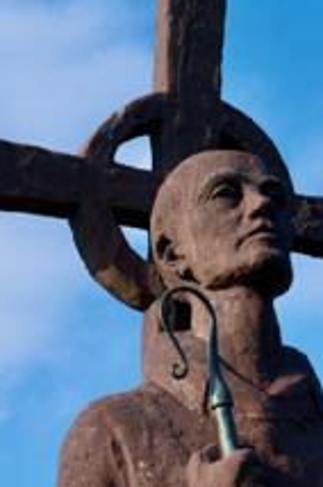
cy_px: 228
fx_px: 1850
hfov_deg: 9.9
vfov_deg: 15.0
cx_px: 289
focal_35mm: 137
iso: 160
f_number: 8
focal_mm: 40.7
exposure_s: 1/220
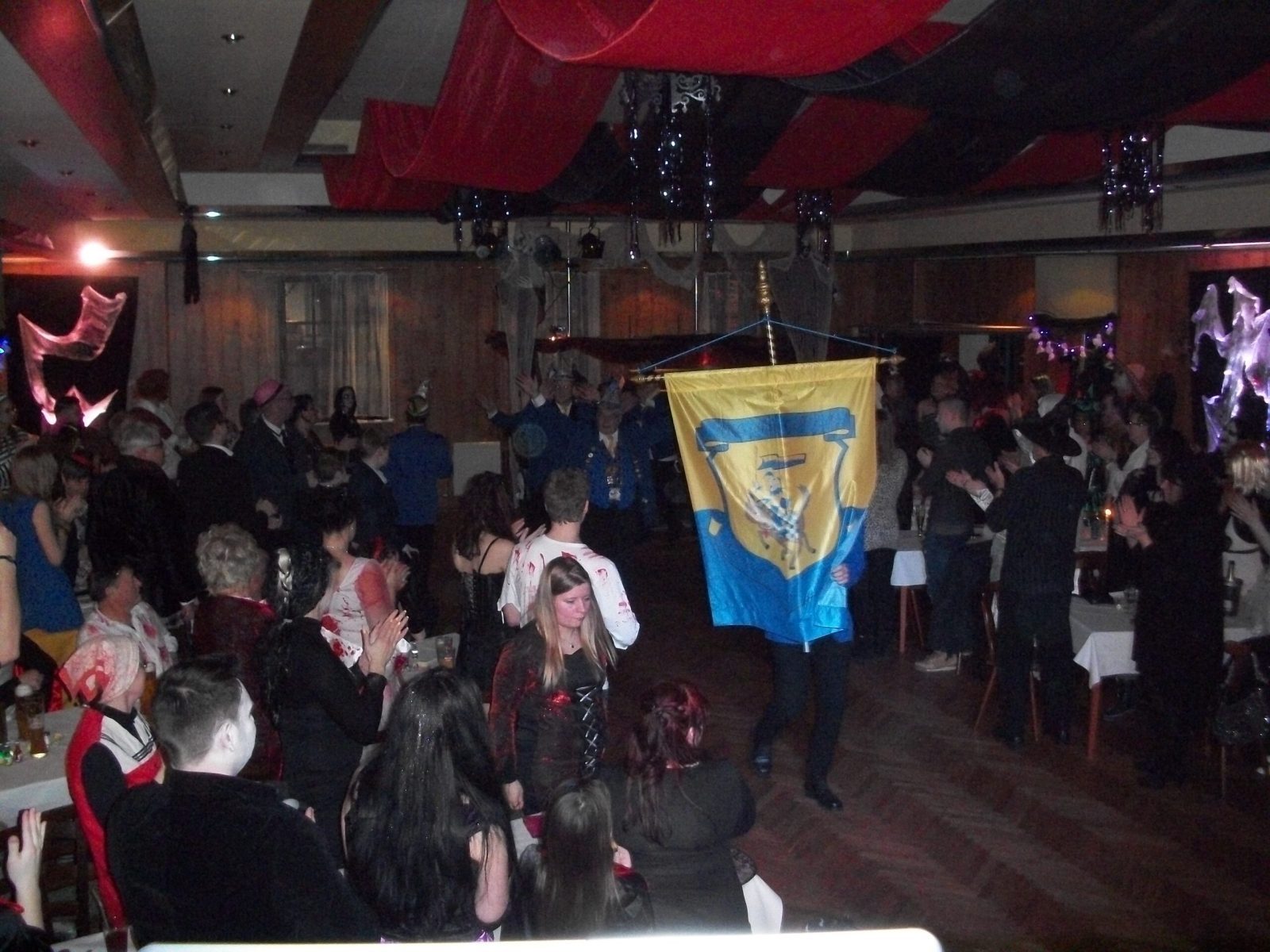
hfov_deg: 52.6
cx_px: 635
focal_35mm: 35
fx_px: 1284
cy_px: 476
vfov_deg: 40.7
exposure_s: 1/60
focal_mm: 6.3
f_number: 3.1
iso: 640
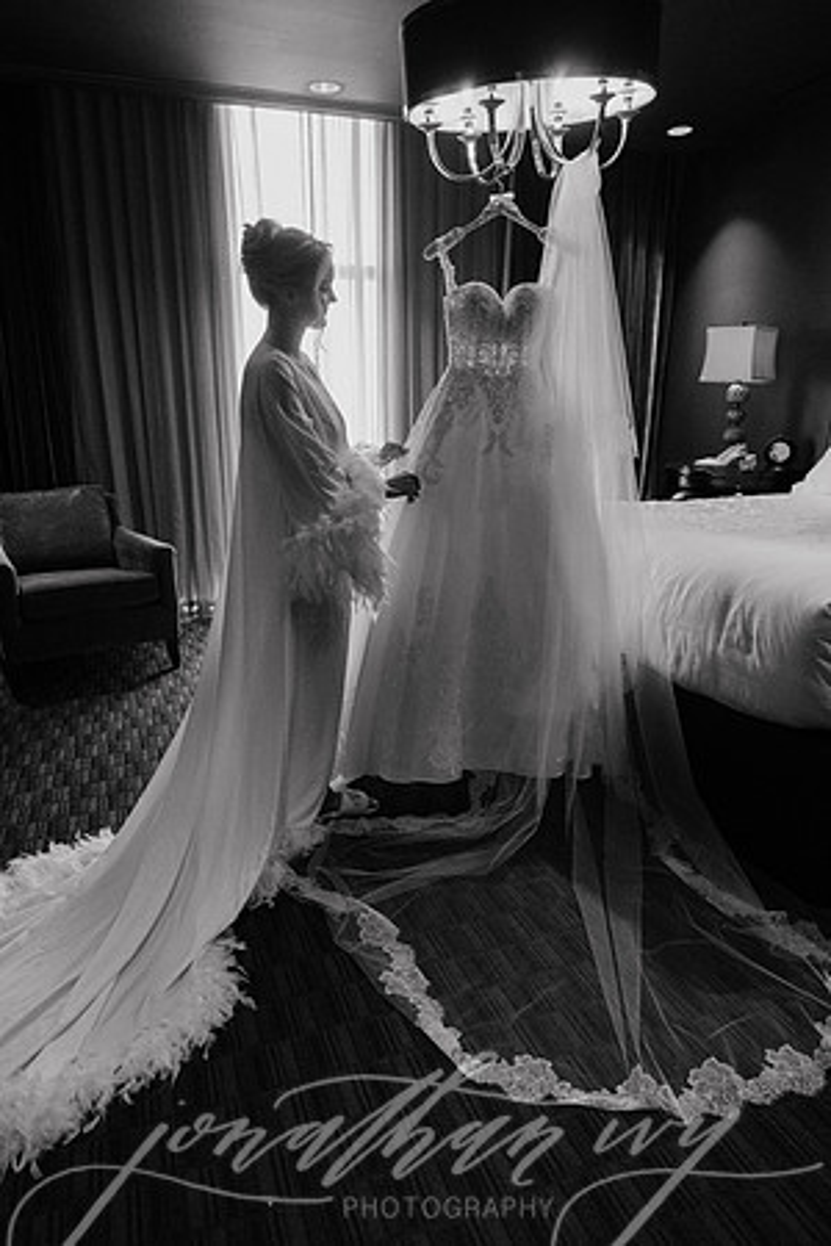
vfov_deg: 73.7
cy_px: 623
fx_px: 831
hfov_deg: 53.1
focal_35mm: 24
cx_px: 416
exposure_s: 1/250
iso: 2500
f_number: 4
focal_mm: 24
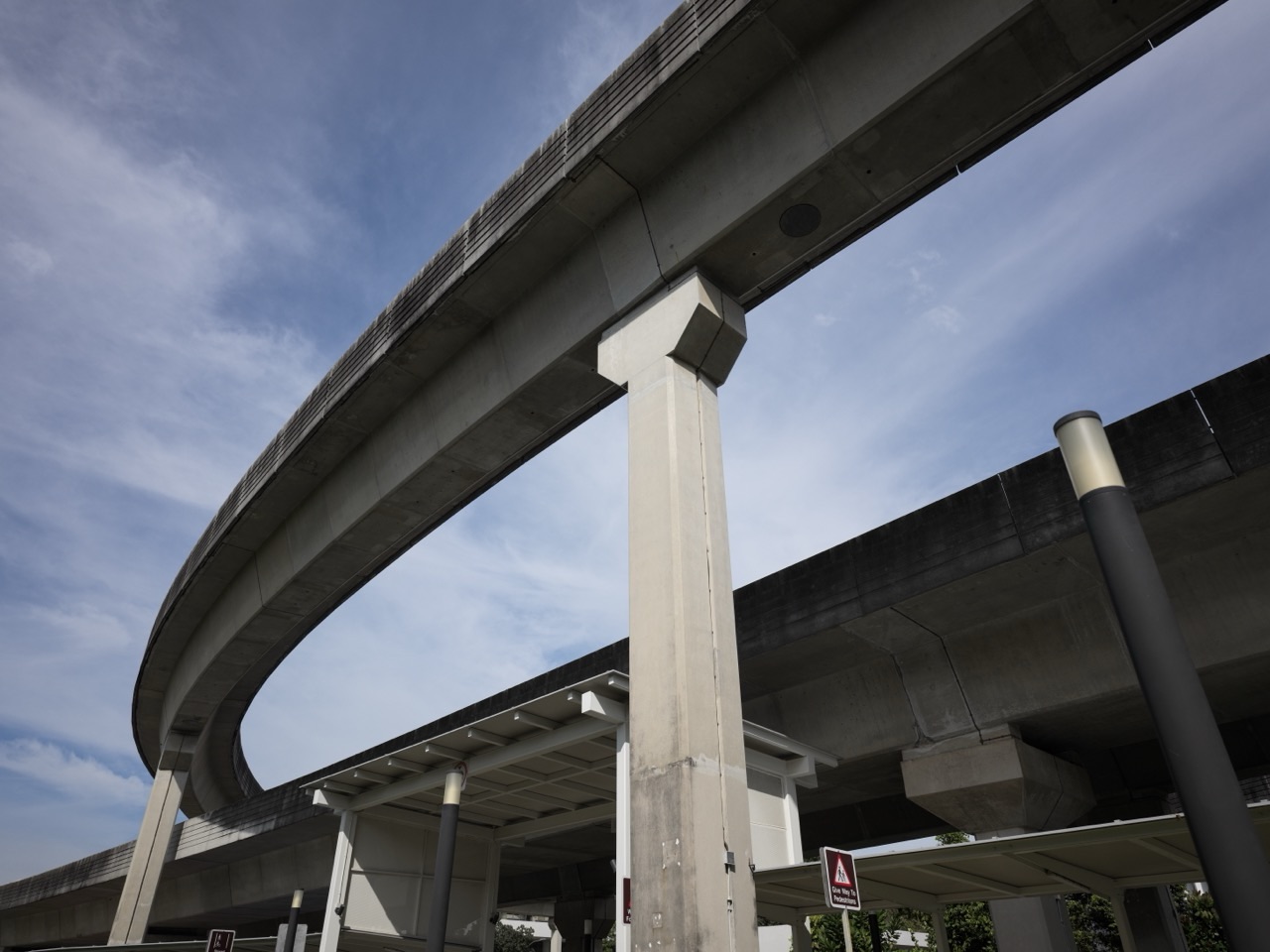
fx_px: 807
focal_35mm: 22
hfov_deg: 76.4
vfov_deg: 61.1
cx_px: 635
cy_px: 476
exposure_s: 1/1250
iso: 200
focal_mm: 28
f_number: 5.6
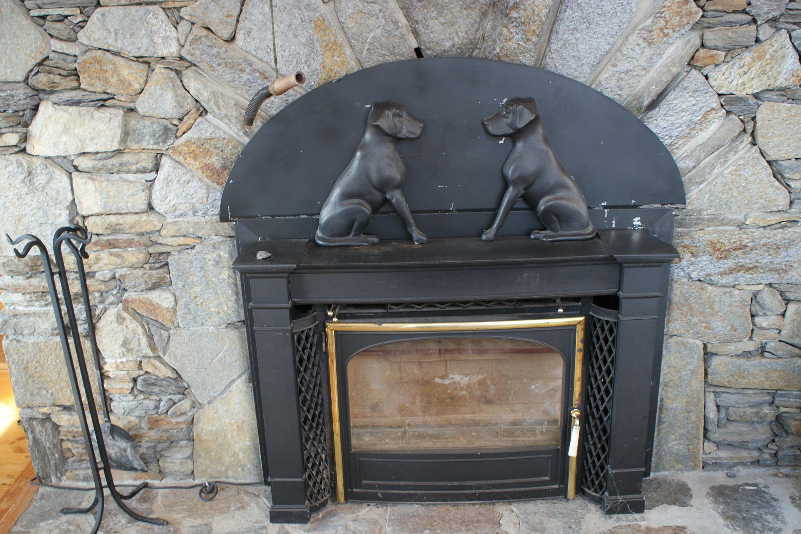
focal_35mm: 36
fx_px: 801
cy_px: 267
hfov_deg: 53.1
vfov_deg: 36.9
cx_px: 400
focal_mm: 24
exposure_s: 1/30
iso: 400
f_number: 4.5
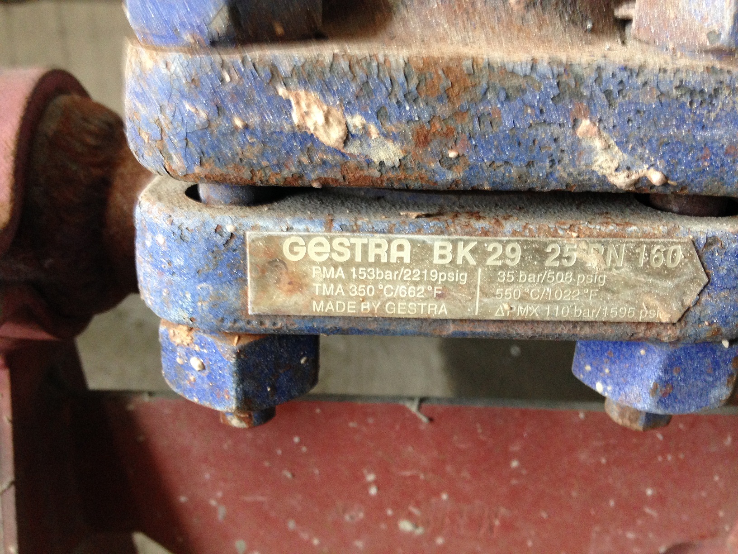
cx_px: 369
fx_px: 704
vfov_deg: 42.9
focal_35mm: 33
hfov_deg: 55.4
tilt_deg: -23.7
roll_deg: -2.3
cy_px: 277
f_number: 2.4
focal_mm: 4.12
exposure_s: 1/20
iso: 200
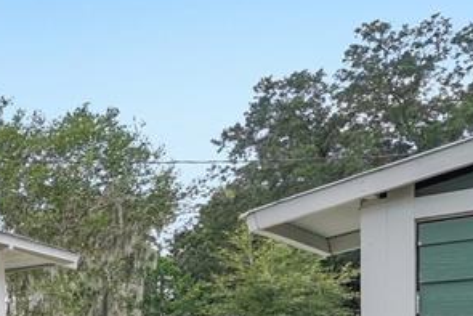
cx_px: -252
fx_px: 684
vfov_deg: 23.6
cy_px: 385
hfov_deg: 26.5
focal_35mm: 52
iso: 100
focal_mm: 10
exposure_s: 1/90
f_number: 8
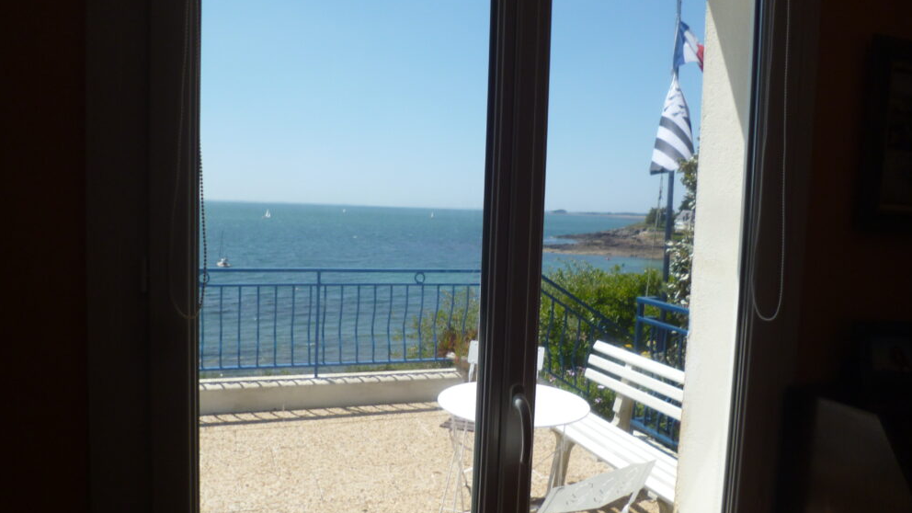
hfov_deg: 69.8
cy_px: 260
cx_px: 468
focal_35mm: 27
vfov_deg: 42.9
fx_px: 653
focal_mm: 4.3
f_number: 9
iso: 100
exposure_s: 1/125
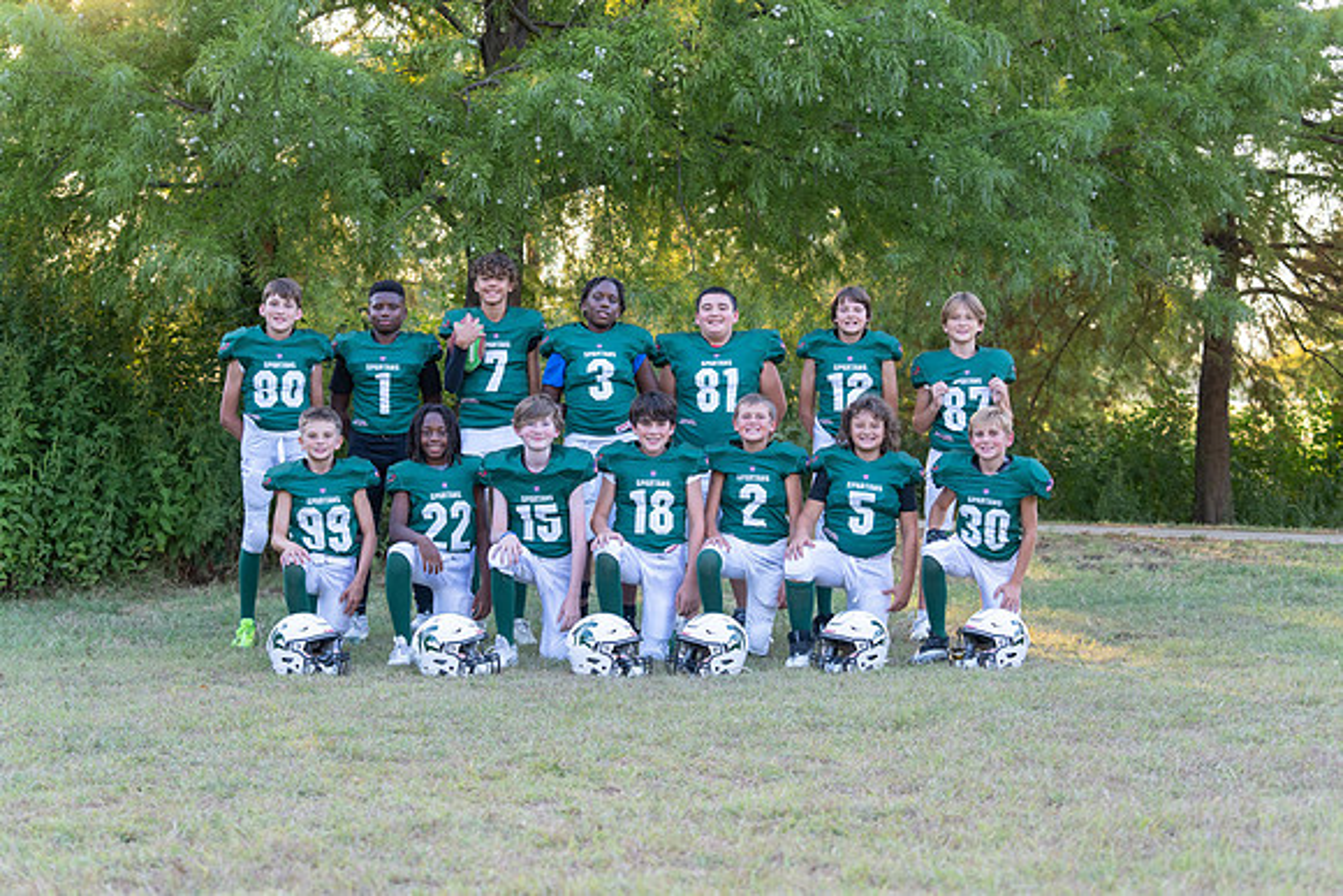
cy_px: 448
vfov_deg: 19.5
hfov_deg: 28.8
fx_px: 2612
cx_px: 672
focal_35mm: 70
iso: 640
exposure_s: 1/320
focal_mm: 70
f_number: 4
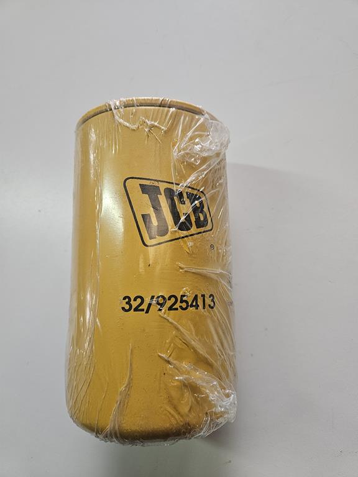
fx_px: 317
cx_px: 179
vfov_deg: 73.9
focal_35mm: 23
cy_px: 238
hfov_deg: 58.9
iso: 160
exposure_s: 1/190
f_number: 1.8
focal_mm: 5.4
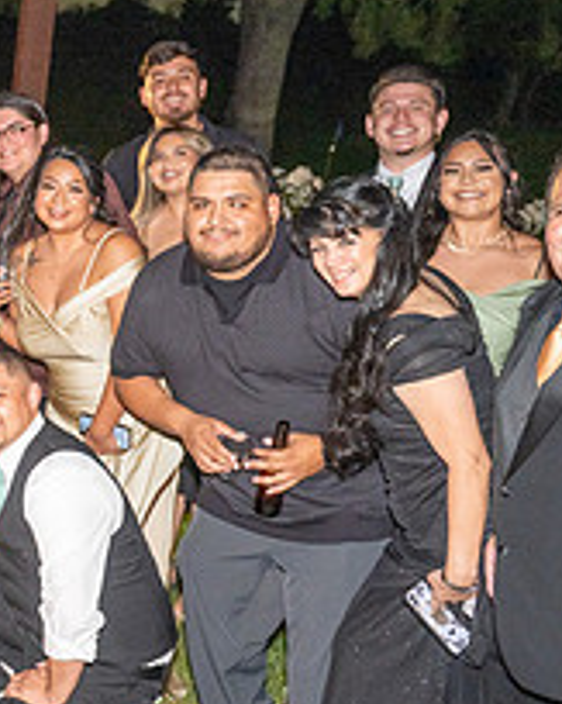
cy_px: 340
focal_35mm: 64
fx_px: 1332
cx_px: -314
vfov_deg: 29.6
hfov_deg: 20.1
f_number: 3.5
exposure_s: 1/160
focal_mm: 24
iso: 800
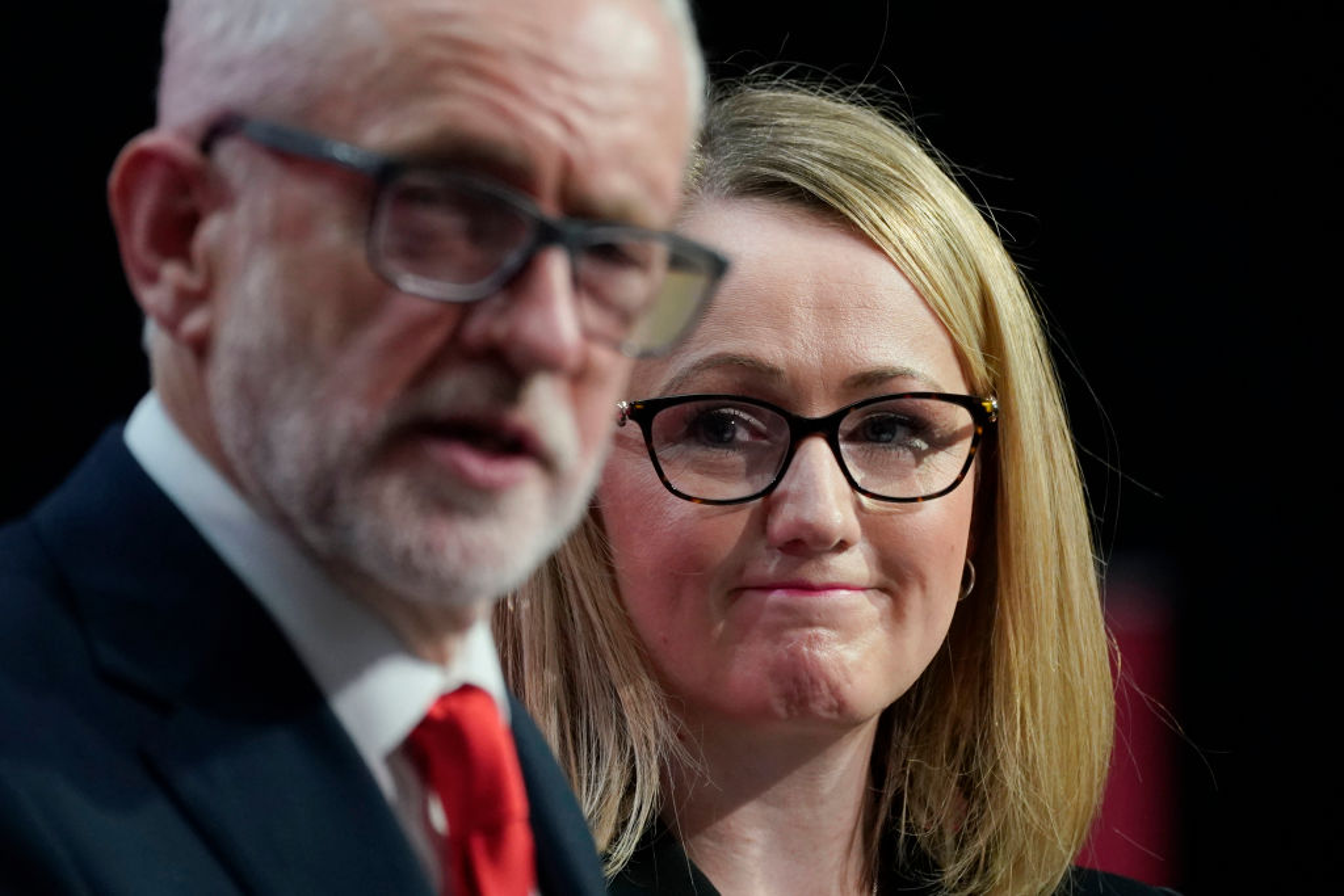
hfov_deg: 3.4
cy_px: 448
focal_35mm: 600
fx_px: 22402
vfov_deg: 2.3
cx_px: 672
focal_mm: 400
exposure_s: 1/200
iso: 2500
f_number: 5.6
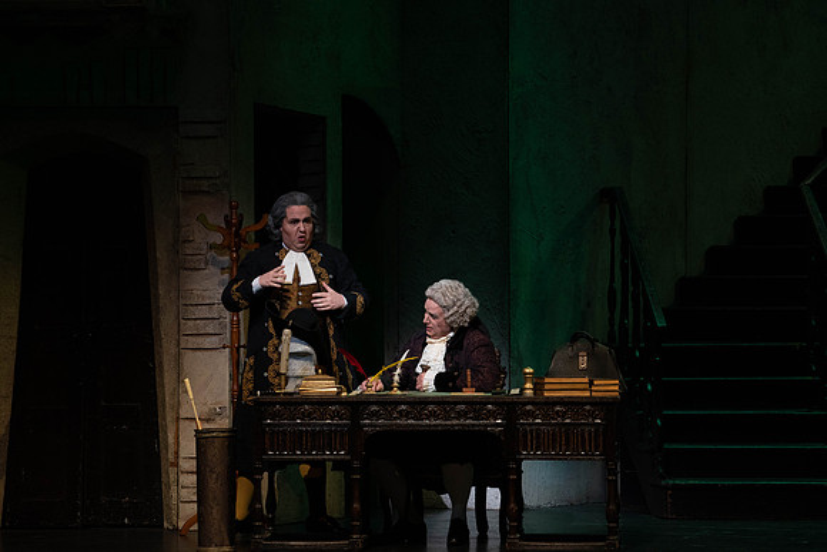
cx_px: 414
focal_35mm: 179
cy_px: 276
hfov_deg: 11.5
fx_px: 4113
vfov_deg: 7.7
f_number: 9
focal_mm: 179
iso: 3200
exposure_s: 1/250
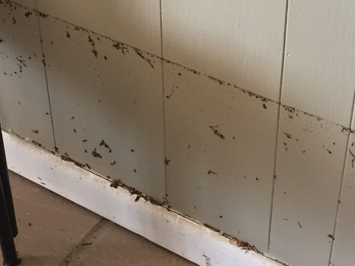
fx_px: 810
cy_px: 111
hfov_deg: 24.7
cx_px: 162
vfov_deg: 18.6
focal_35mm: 79
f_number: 2.2
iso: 64
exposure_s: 1/30
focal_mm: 4.15
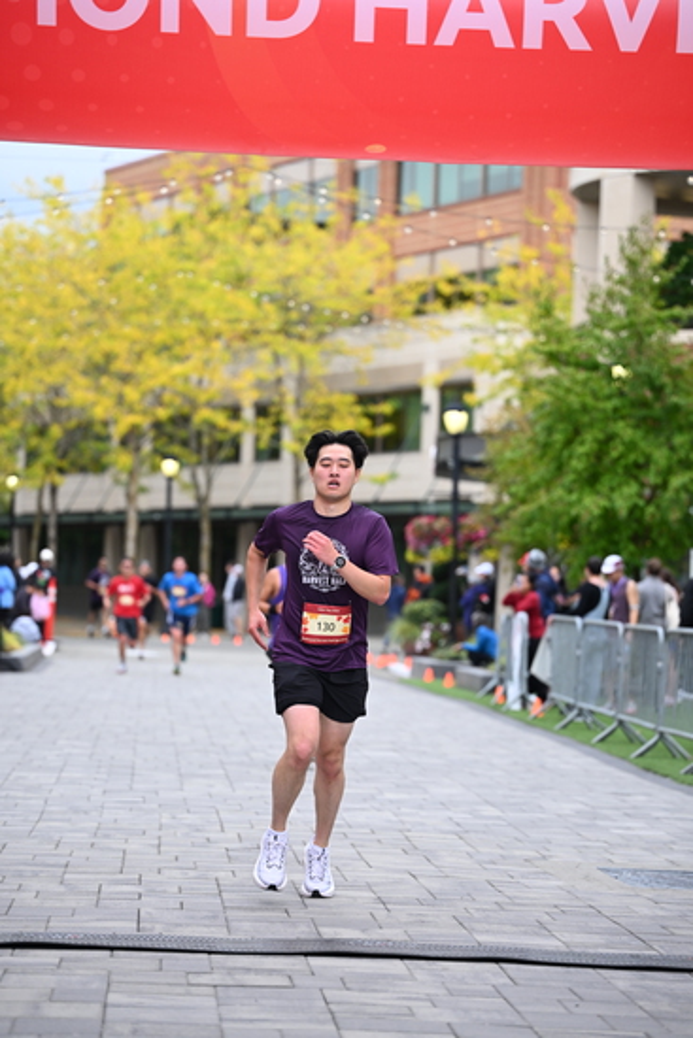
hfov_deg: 13.3
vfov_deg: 19.8
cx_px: 346
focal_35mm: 103
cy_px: 519
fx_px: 2972
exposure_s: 1/2000
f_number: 2.8
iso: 640
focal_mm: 103
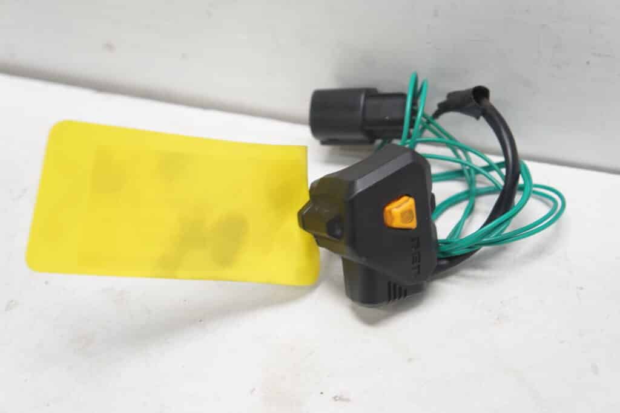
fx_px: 1059
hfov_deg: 32.6
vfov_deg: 22.1
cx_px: 310
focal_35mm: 62
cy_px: 206
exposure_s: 1/80
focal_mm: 41
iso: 400
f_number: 4.5
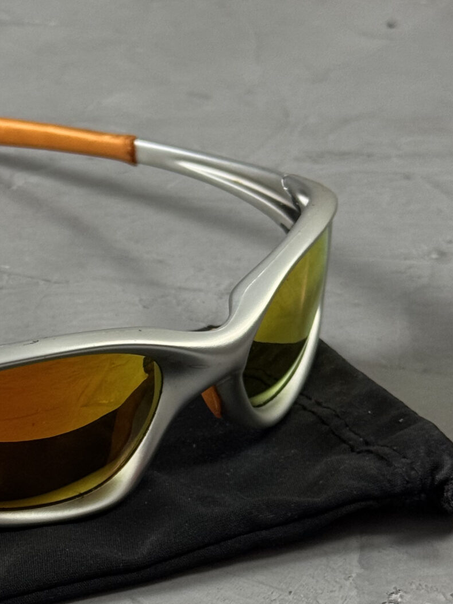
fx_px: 2041
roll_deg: -4.8
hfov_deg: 12.5
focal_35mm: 117
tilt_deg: -30.3
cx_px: -42
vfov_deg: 16.8
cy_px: 414
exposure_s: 1/60
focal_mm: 6.76
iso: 125
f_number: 1.78
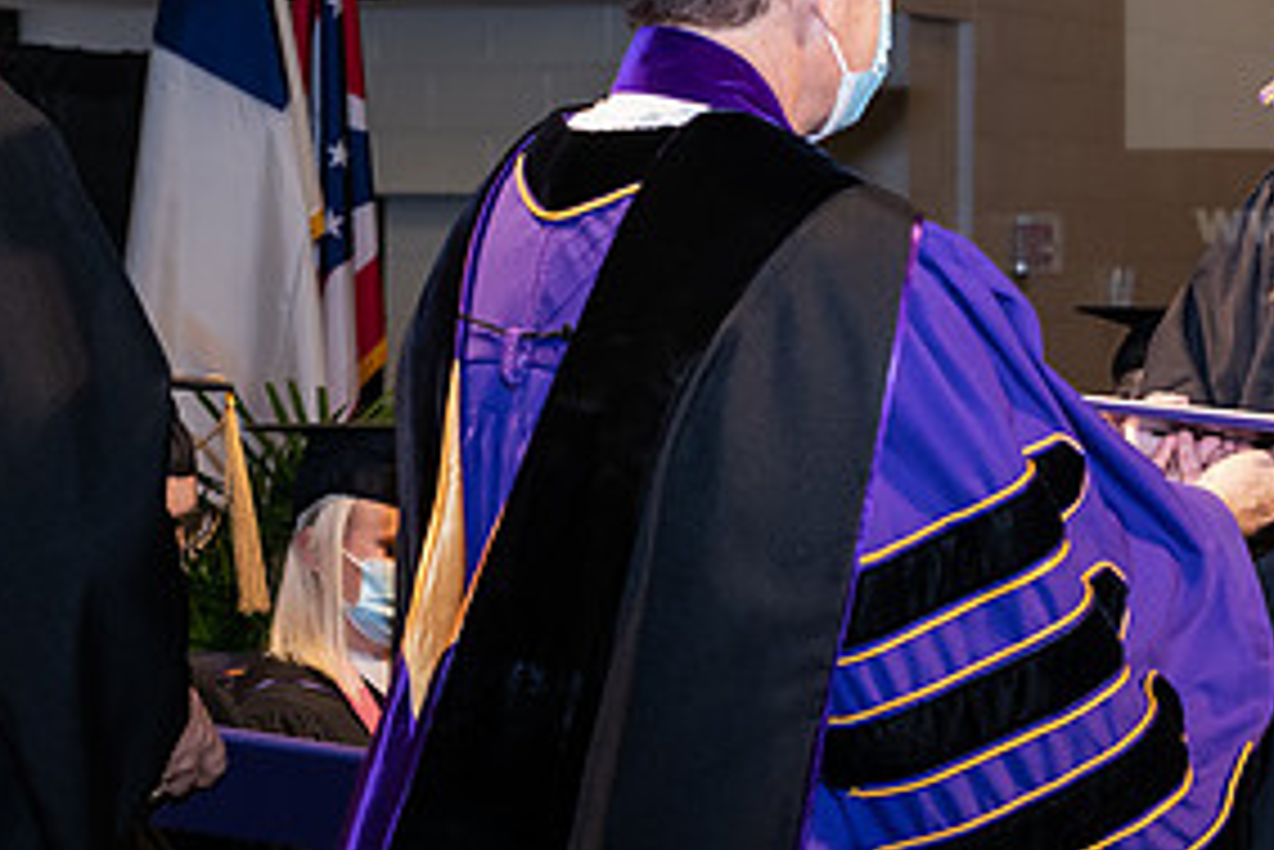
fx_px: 4496
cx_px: 990
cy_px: 317
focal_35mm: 127
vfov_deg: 10.8
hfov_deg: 16.0
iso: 1600
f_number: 6.3
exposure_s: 1/200
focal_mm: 62
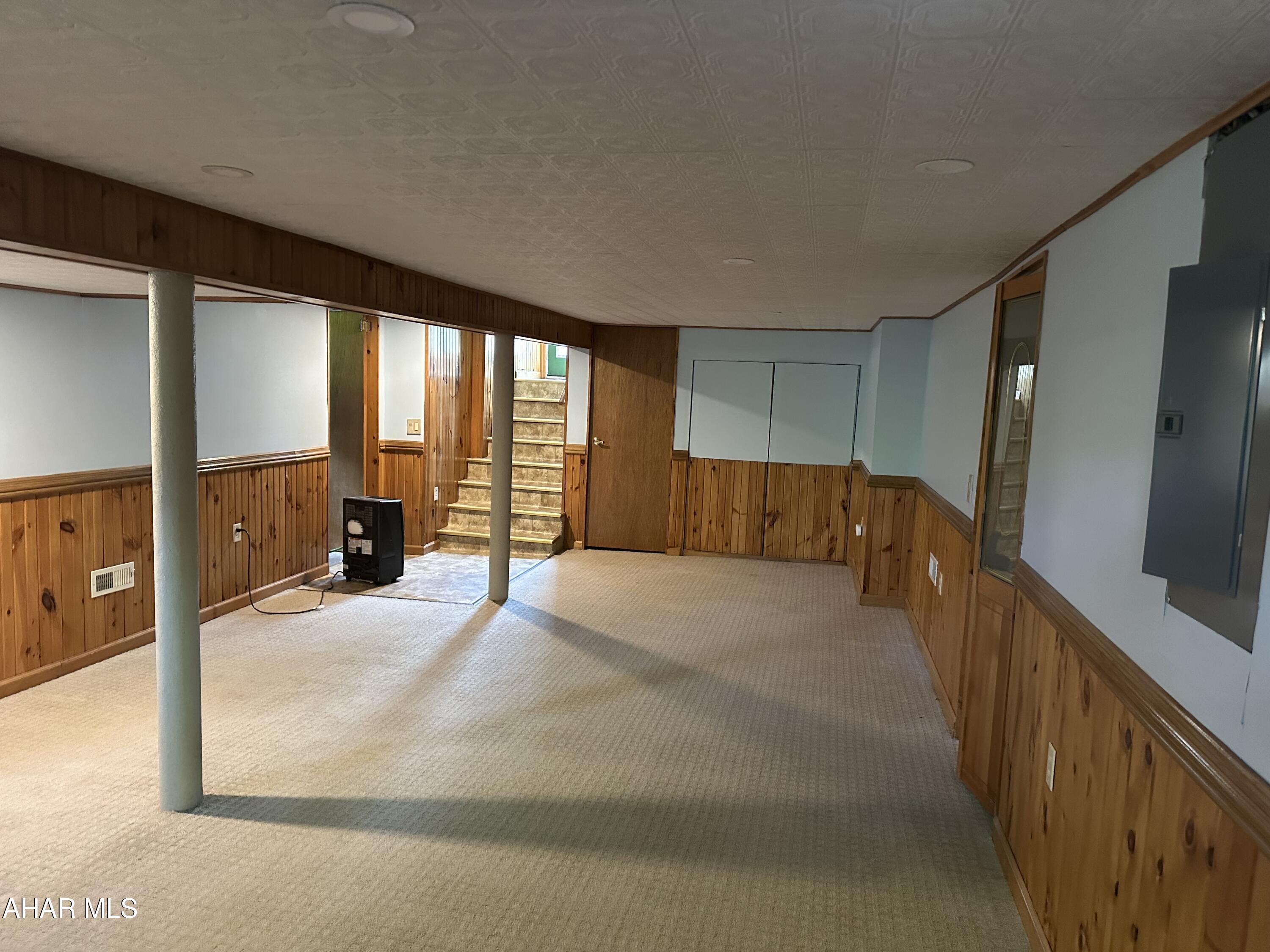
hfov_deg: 71.6
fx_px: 881
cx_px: 635
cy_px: 476
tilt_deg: -5.0
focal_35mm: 24
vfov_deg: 56.8
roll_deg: -2.1
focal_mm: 6.86
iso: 640
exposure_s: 1/40
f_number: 1.78
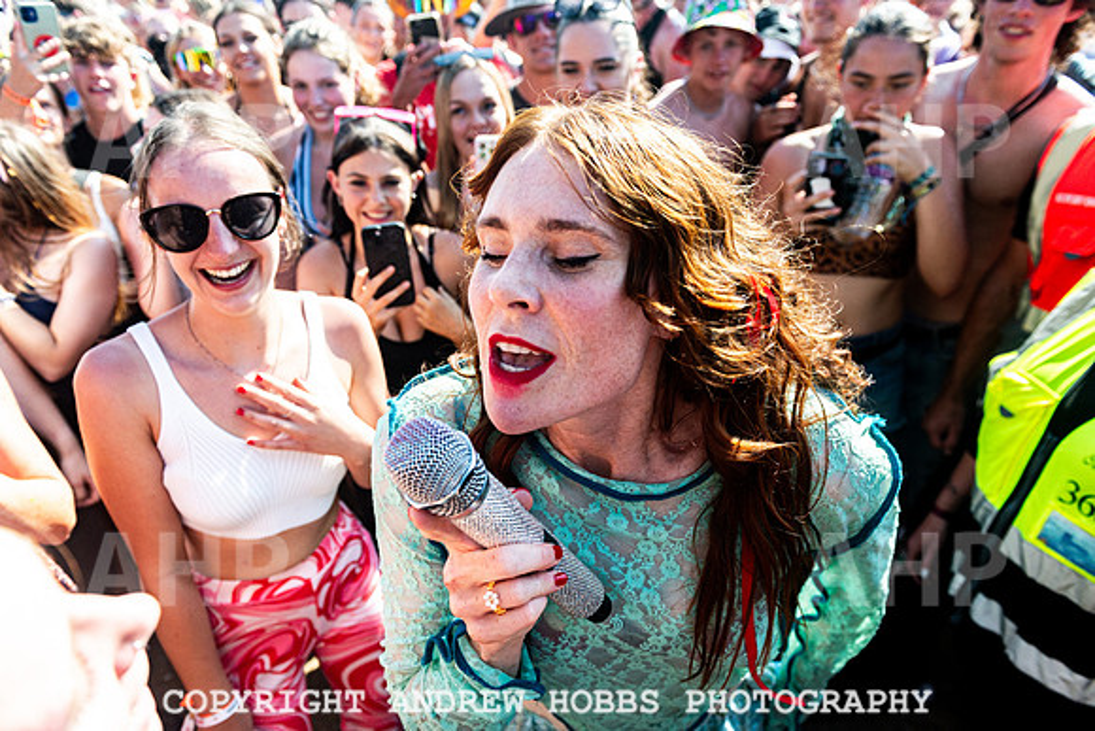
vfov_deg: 53.1
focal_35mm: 24
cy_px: 366
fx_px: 731
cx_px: 548
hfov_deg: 73.7
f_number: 4
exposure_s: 1/5000
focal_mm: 24
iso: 400
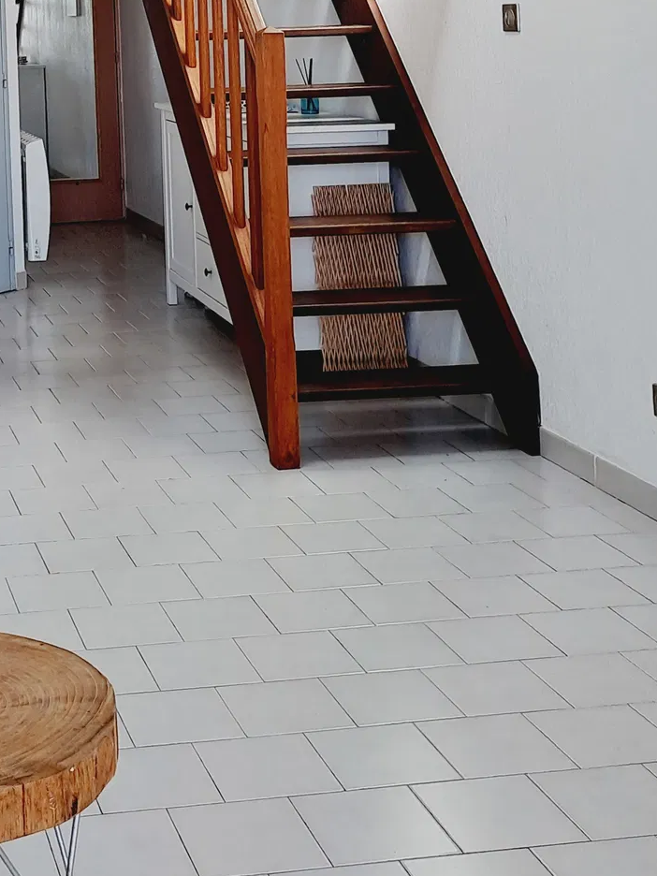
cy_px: 60
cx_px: -48
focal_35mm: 57
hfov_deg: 24.1
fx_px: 1442
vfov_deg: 31.9
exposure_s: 1/112
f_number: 1.8
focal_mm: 4.65
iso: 32
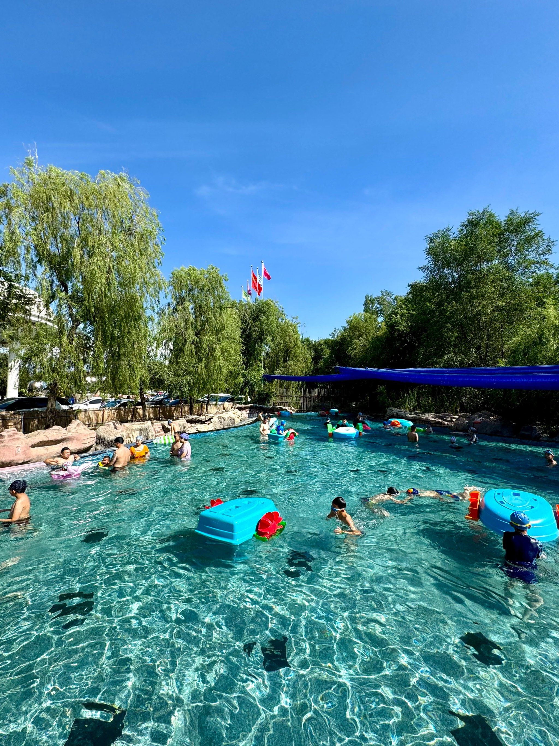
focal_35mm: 14
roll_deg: -0.6
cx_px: 280
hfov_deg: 85.7
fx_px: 301
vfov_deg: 102.1
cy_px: 373
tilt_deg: +2.0
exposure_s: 1/1420
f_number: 2.2
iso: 40
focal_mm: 2.22
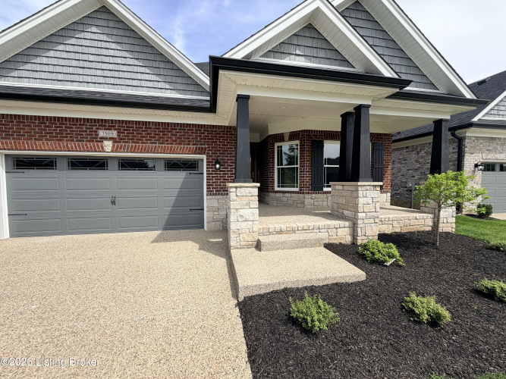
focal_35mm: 14
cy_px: 190
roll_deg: -0.3
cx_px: 253
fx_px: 205
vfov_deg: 85.7
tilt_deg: -2.4
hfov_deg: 102.1
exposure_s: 1/770
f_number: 2.2
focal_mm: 2.22
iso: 32
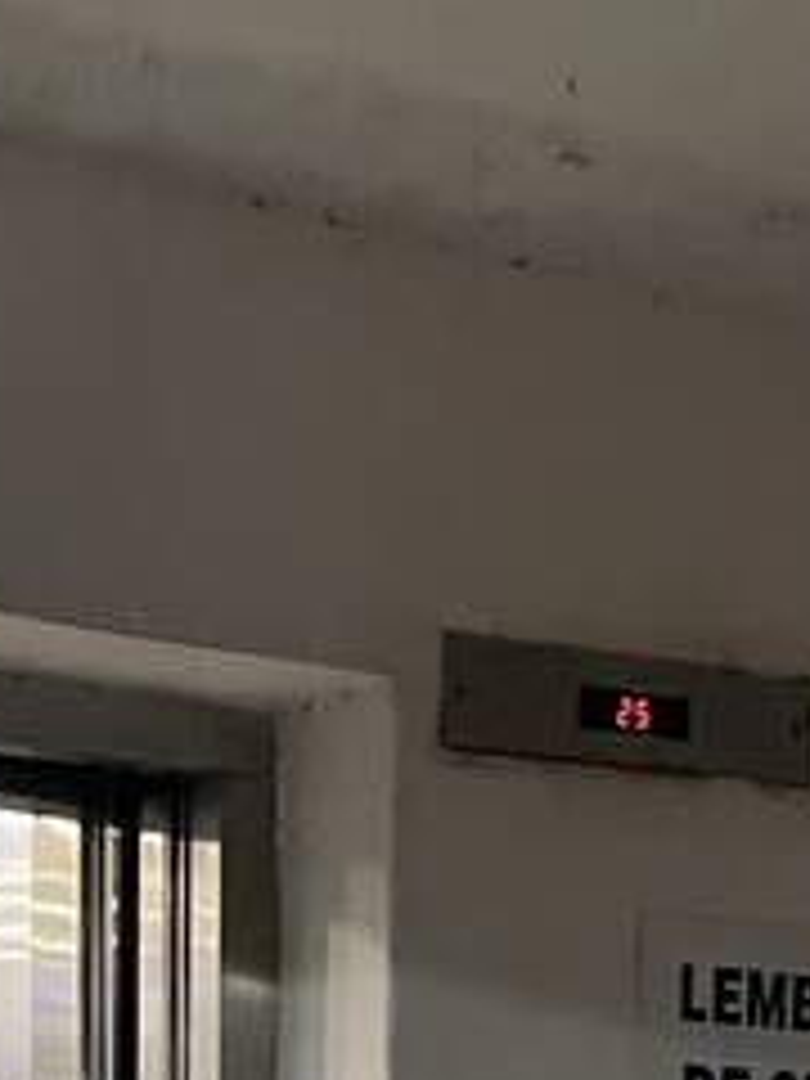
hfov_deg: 12.6
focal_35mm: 117
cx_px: 243
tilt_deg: -12.5
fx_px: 3650
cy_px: 2061
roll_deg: -2.9
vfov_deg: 14.4
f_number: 1.6
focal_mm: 4.2
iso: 640
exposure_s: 1/30
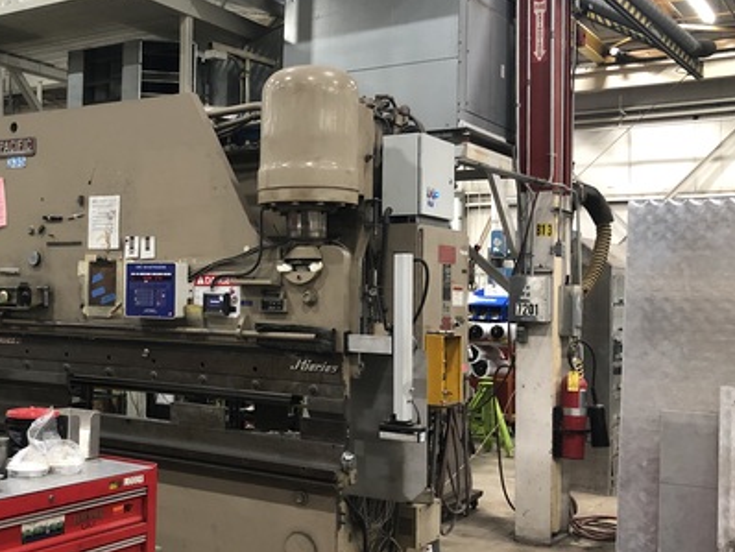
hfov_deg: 40.8
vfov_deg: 32.2
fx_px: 956
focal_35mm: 45
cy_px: 257
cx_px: 181
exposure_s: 1/15
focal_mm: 3.99
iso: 64
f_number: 1.8
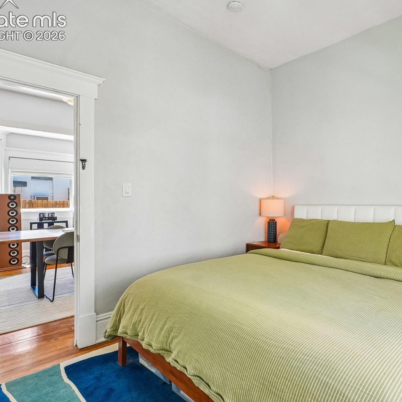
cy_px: 196
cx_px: 262
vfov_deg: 71.6
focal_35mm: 21
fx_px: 279
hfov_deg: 70.0
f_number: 8
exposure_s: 1/15
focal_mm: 10.6
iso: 800
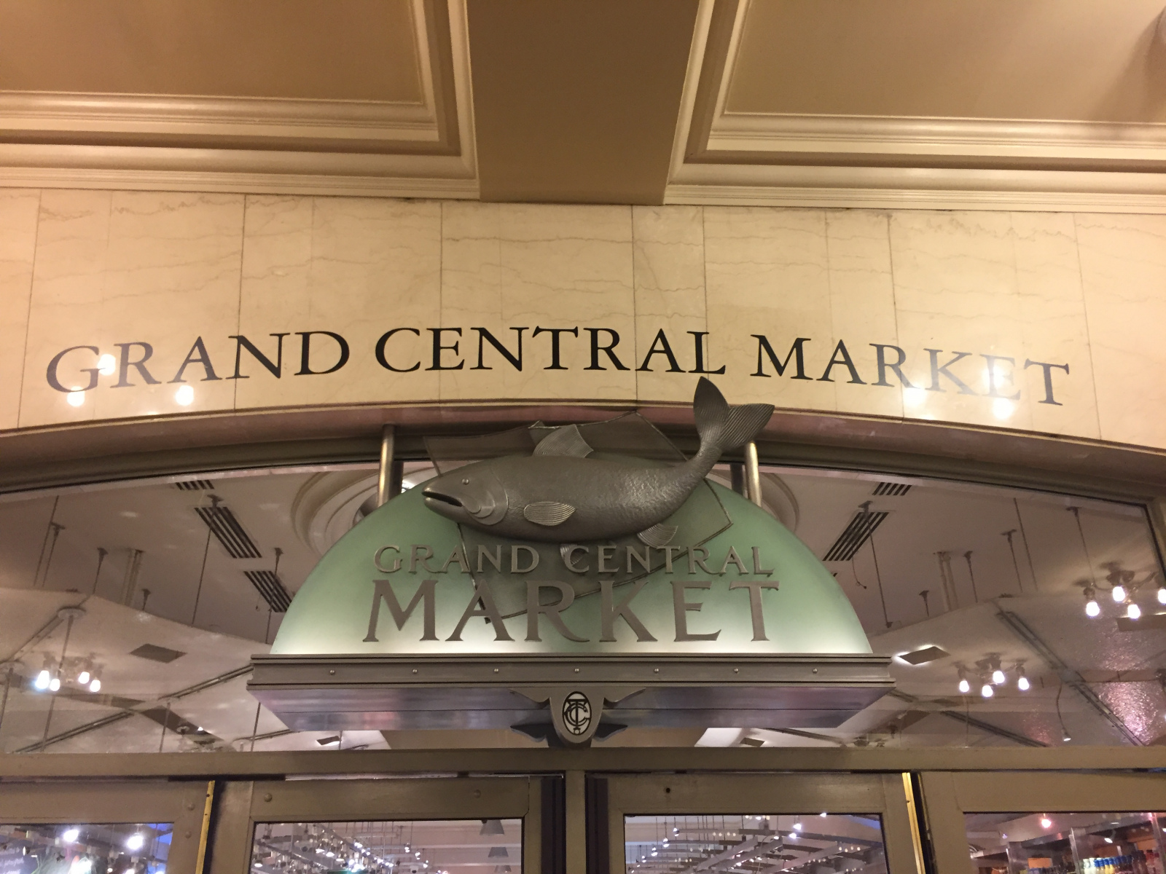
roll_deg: +0.3
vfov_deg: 48.2
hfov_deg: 61.7
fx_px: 977
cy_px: 437
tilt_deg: +28.1
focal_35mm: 29
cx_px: 583
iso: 125
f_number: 2.2
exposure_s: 1/30
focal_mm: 4.15
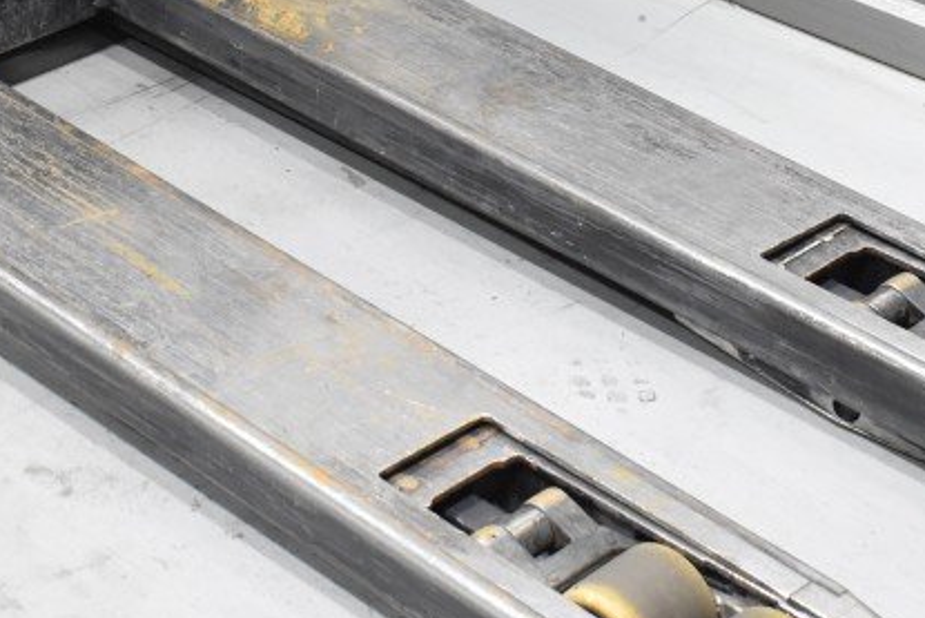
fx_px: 2787
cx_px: 281
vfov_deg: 12.5
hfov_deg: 18.8
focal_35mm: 108
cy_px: 58
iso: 1600
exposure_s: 1/25
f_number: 5
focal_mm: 25
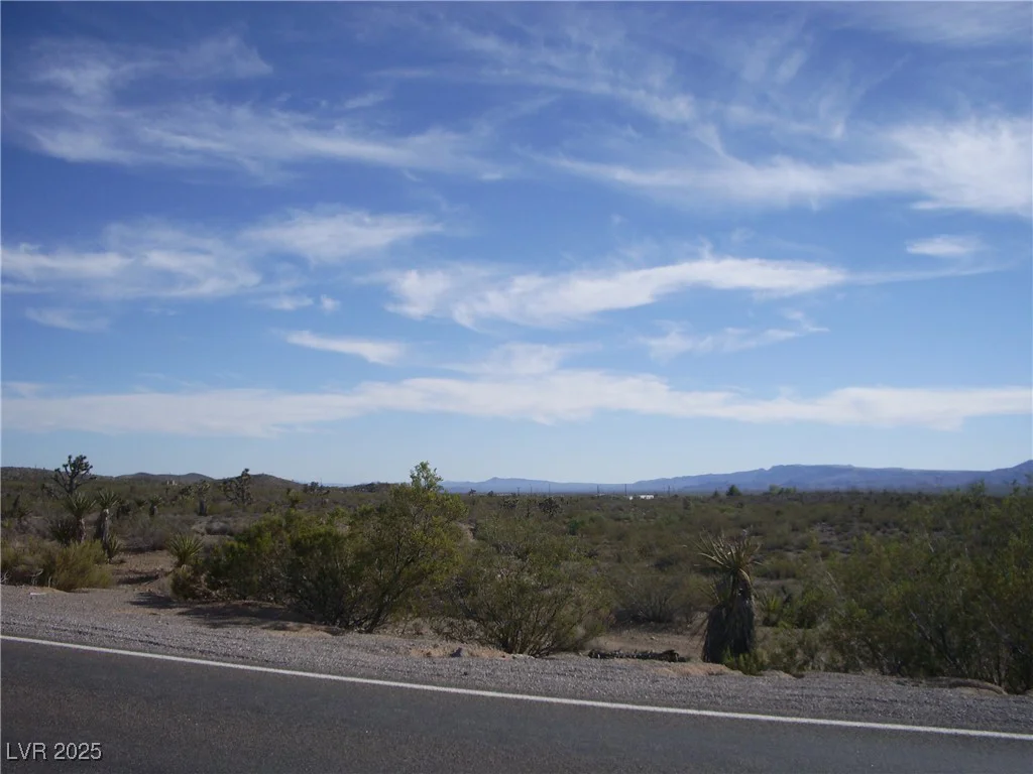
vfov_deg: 40.7
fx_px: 1044
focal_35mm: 35
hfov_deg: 52.6
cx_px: 516
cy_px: 387
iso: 80
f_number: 4.3
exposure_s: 1/1000
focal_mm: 5.8
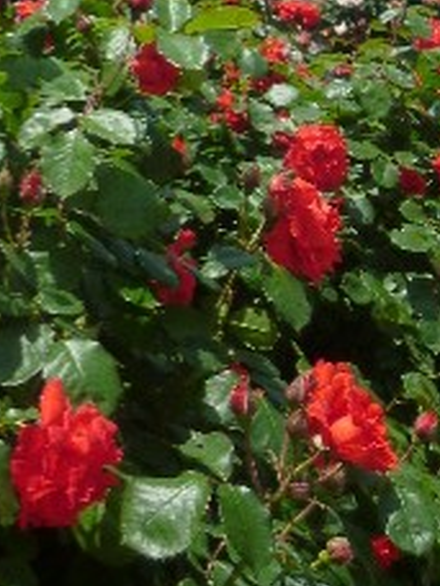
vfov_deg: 23.7
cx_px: -139
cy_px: -221
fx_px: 1186
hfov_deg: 19.3
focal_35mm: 70
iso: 160
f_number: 8
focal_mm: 4.3
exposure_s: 1/200
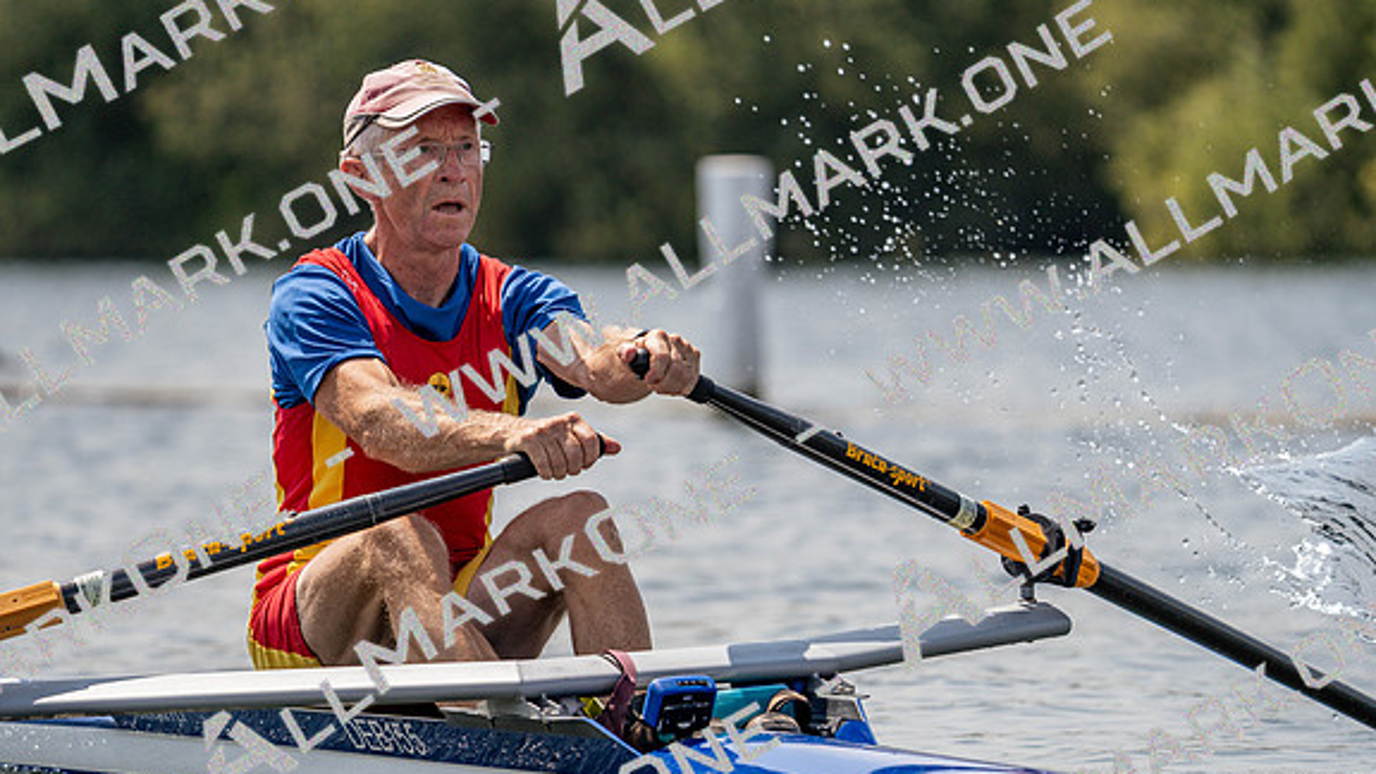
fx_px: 12770
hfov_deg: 6.2
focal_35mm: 350
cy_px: 446
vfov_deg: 3.5
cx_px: 688
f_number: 6.3
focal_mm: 332
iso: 160
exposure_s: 1/1600
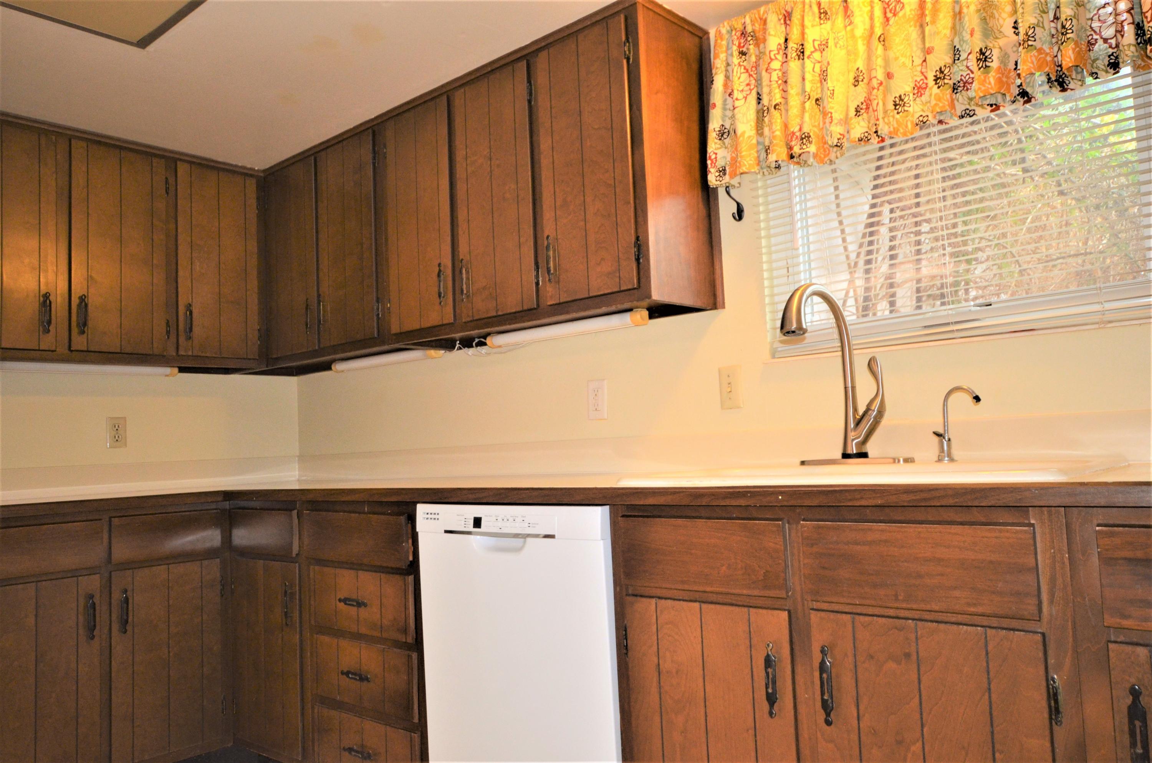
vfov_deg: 47.7
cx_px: 576
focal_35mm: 27
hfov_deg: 67.5
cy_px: 382
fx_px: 862
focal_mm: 18
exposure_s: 1/60
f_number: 5.6
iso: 800
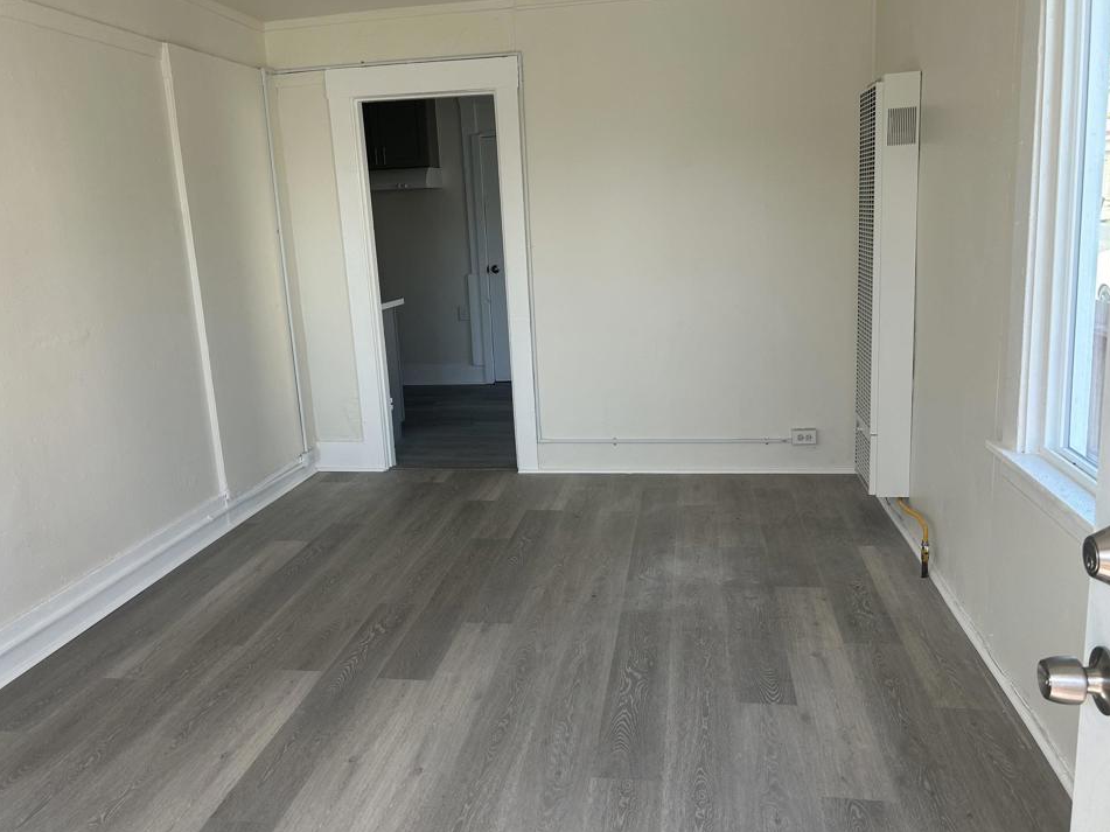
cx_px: 517
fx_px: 898
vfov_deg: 49.7
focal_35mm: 28
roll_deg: +4.7
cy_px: 389
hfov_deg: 63.4
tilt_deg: -11.3
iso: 40
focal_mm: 5.7
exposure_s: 1/228
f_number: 1.5
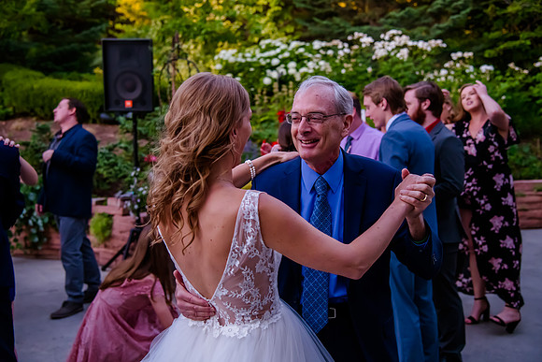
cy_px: 181
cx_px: 271
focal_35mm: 47
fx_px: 708
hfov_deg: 41.9
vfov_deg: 28.6
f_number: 4
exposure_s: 1/640
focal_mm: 46
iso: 3200
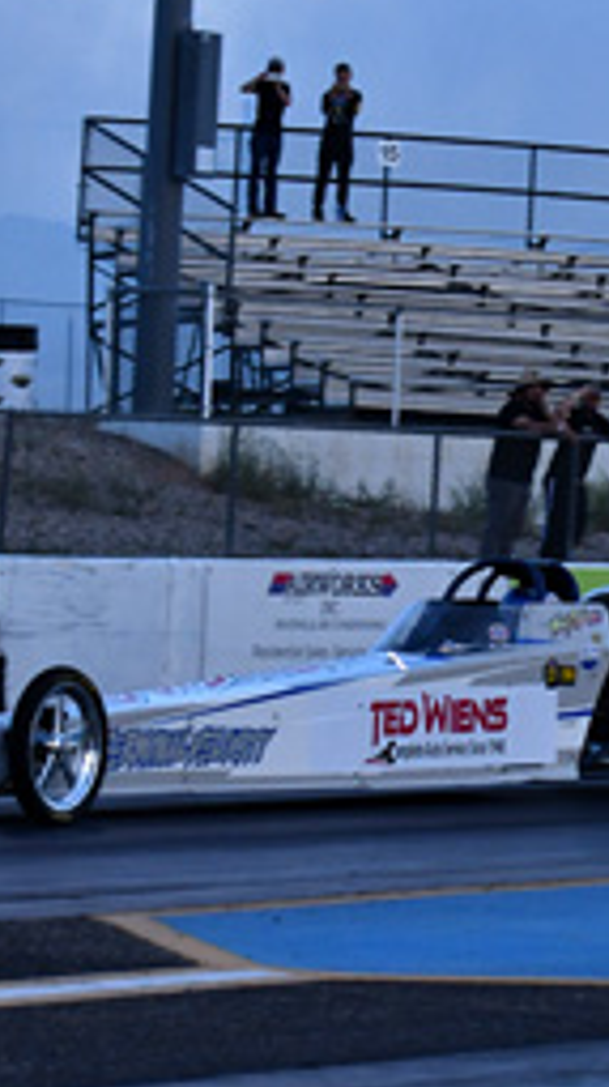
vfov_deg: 10.0
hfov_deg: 5.6
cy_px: 580
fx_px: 6215
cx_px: 703
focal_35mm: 216
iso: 1000
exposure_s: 1/640
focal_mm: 70
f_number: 5.6
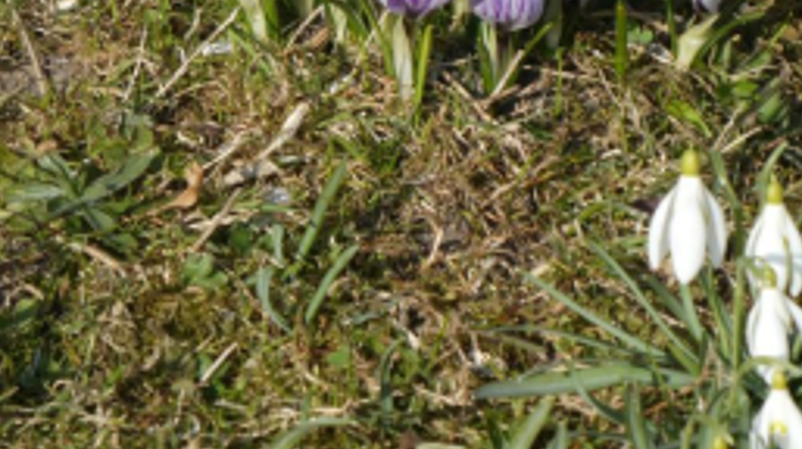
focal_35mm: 511
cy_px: -31
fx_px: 10857
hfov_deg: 4.2
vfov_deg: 2.4
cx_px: 326
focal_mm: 50.5
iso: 80
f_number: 5.7
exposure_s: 1/320
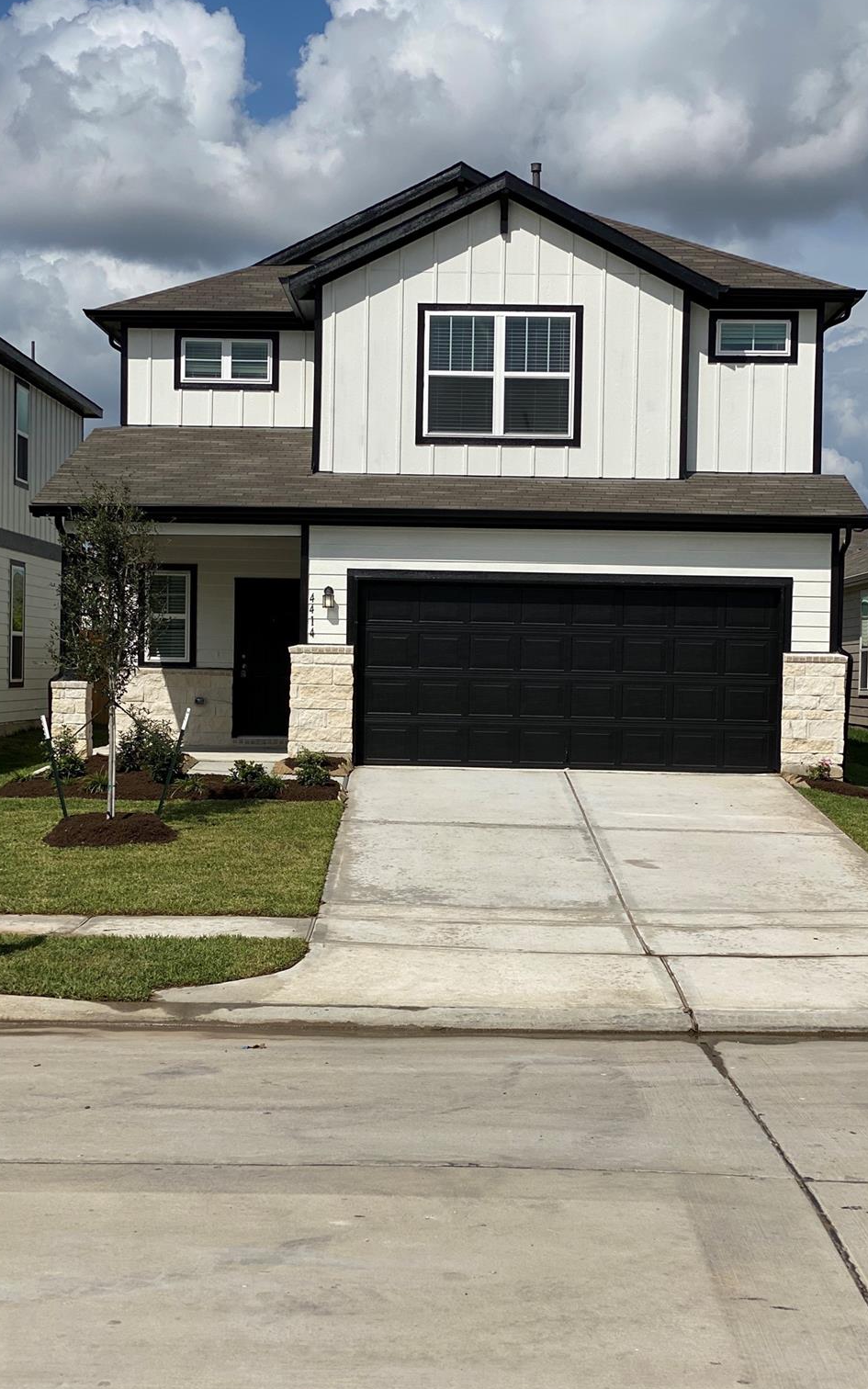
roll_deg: -0.9
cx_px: 446
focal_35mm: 56
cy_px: 693
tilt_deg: -1.3
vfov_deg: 36.3
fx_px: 2120
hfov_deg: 23.1
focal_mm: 6
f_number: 2
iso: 25
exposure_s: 1/4785
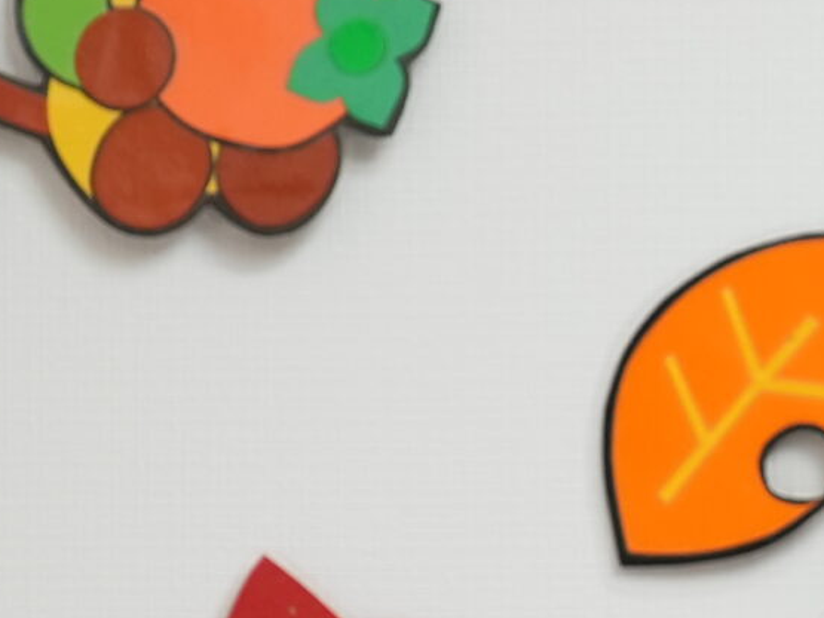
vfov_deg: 6.1
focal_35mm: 244
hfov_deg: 8.0
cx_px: 1165
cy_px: 770
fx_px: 5807
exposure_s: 1/100
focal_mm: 37
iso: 1000
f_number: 4
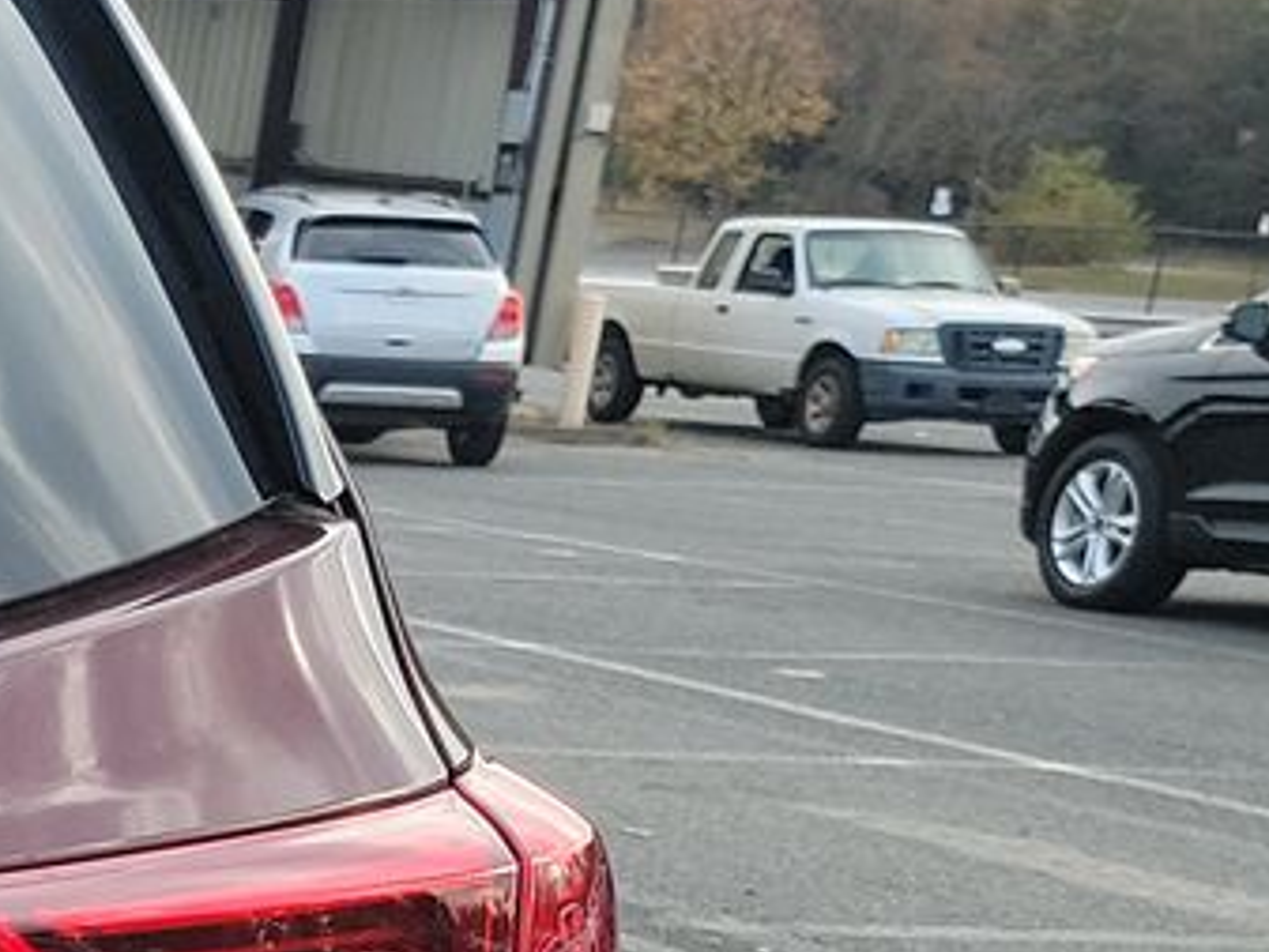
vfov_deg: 12.5
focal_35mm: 114
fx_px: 4181
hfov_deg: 14.3
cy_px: 1294
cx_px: -1284
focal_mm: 6.7
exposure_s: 1/169
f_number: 1.8
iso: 50
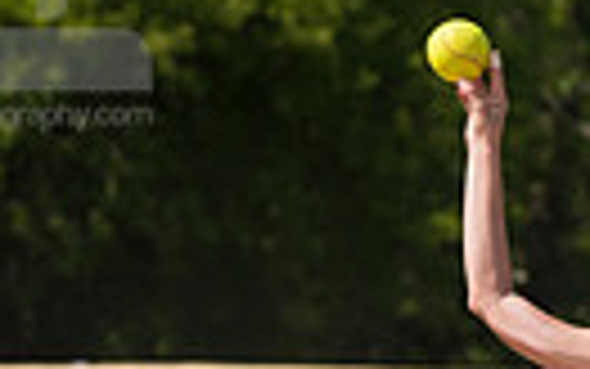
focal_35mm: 1013
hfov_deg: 2.1
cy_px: 590
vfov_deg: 1.3
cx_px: 653
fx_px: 16295
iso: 250
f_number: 5.6
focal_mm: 150
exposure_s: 1/1600
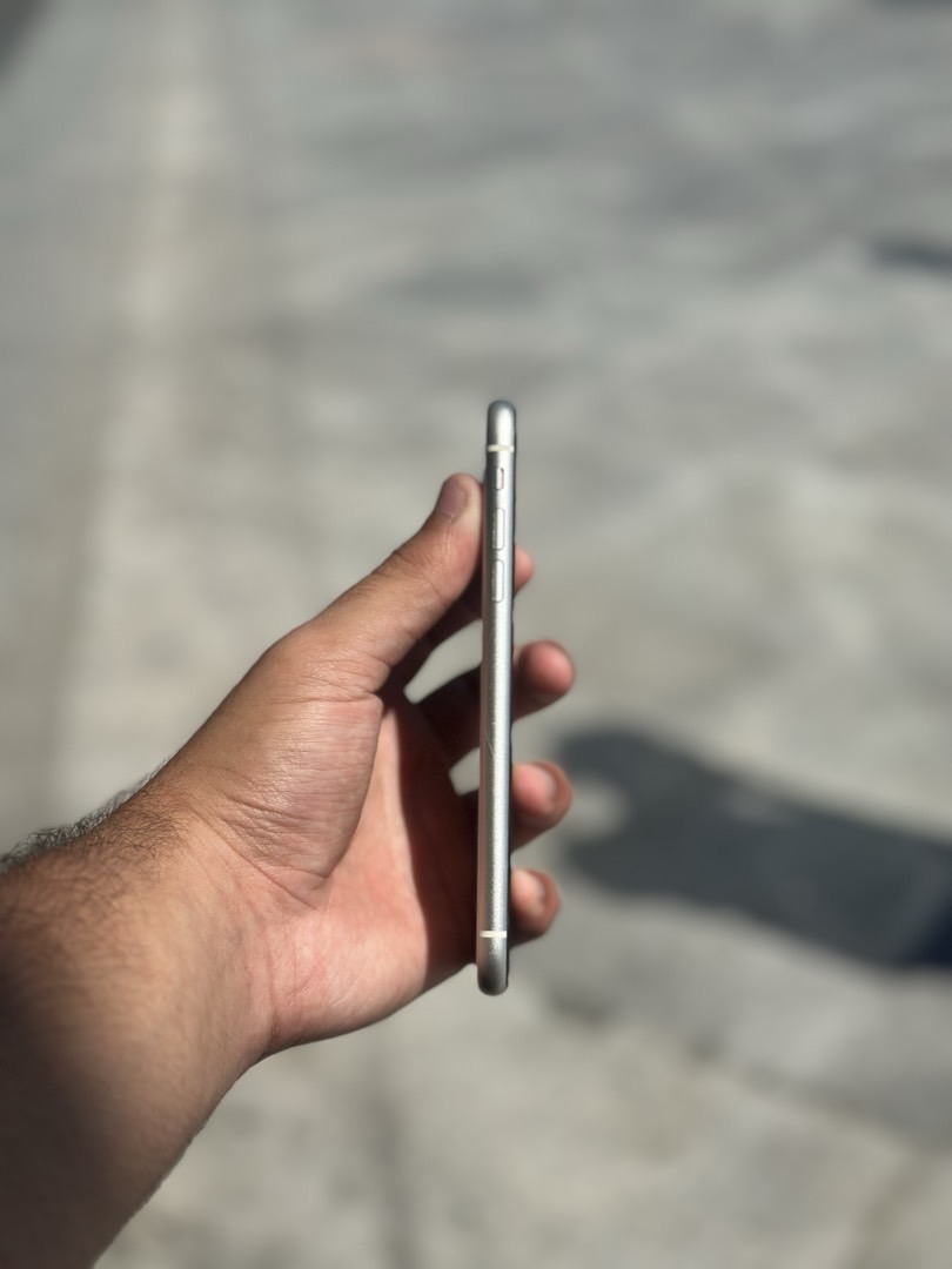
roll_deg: +2.8
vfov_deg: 39.7
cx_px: 476
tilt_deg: -26.0
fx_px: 1760
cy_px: 634
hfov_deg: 30.3
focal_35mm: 48
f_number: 1.78
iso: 100
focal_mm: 6.86
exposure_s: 1/12048
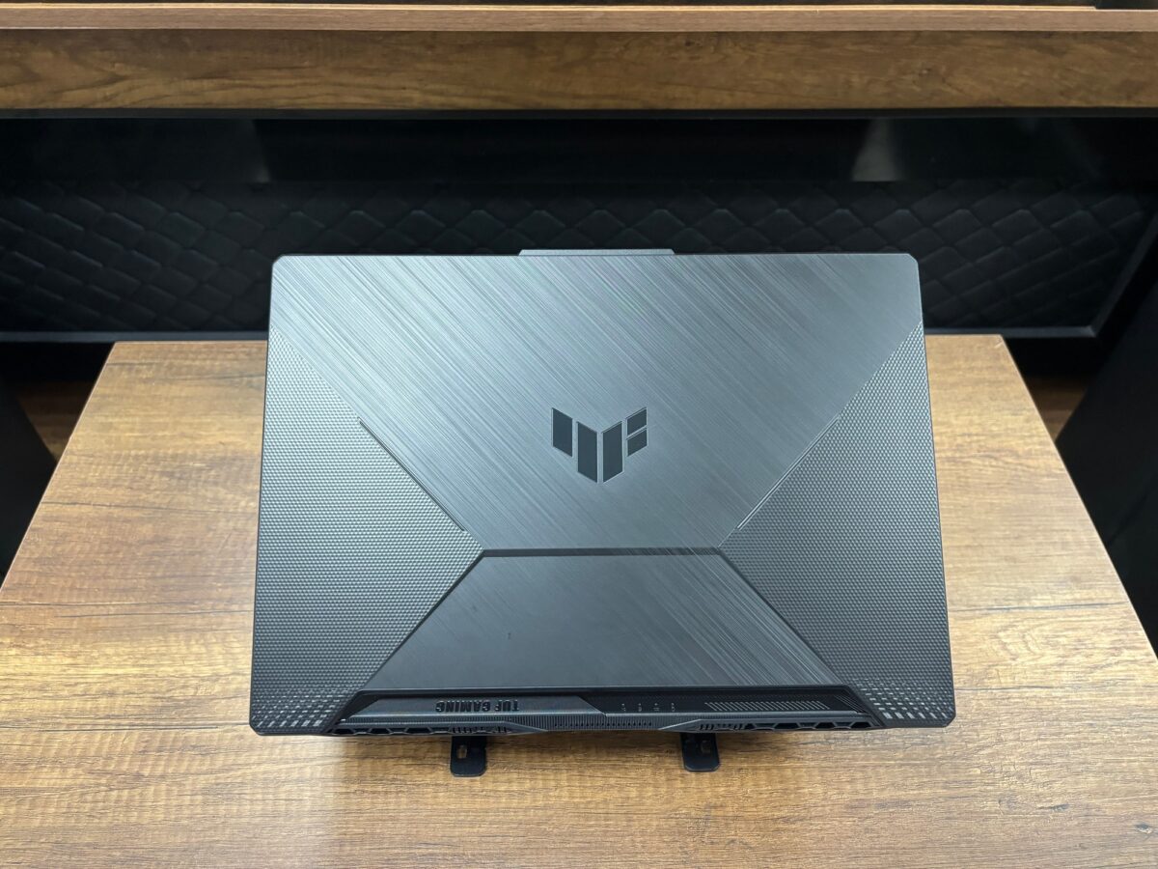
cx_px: 579
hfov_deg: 67.3
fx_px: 870
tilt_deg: -49.6
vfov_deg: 53.1
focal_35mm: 26
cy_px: 434
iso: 320
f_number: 1.6
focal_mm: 5.96
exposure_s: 1/50
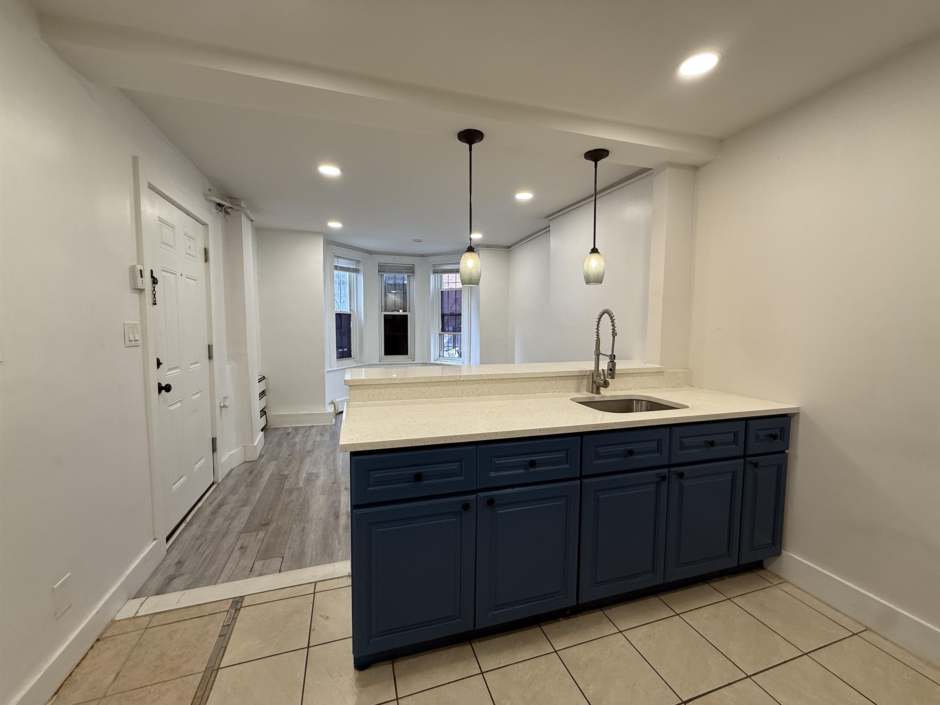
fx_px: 380
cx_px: 470
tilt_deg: -3.4
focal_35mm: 14
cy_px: 352
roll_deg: -0.2
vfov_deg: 85.7
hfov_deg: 102.1
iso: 125
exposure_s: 1/120
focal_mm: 2.22
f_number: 2.2
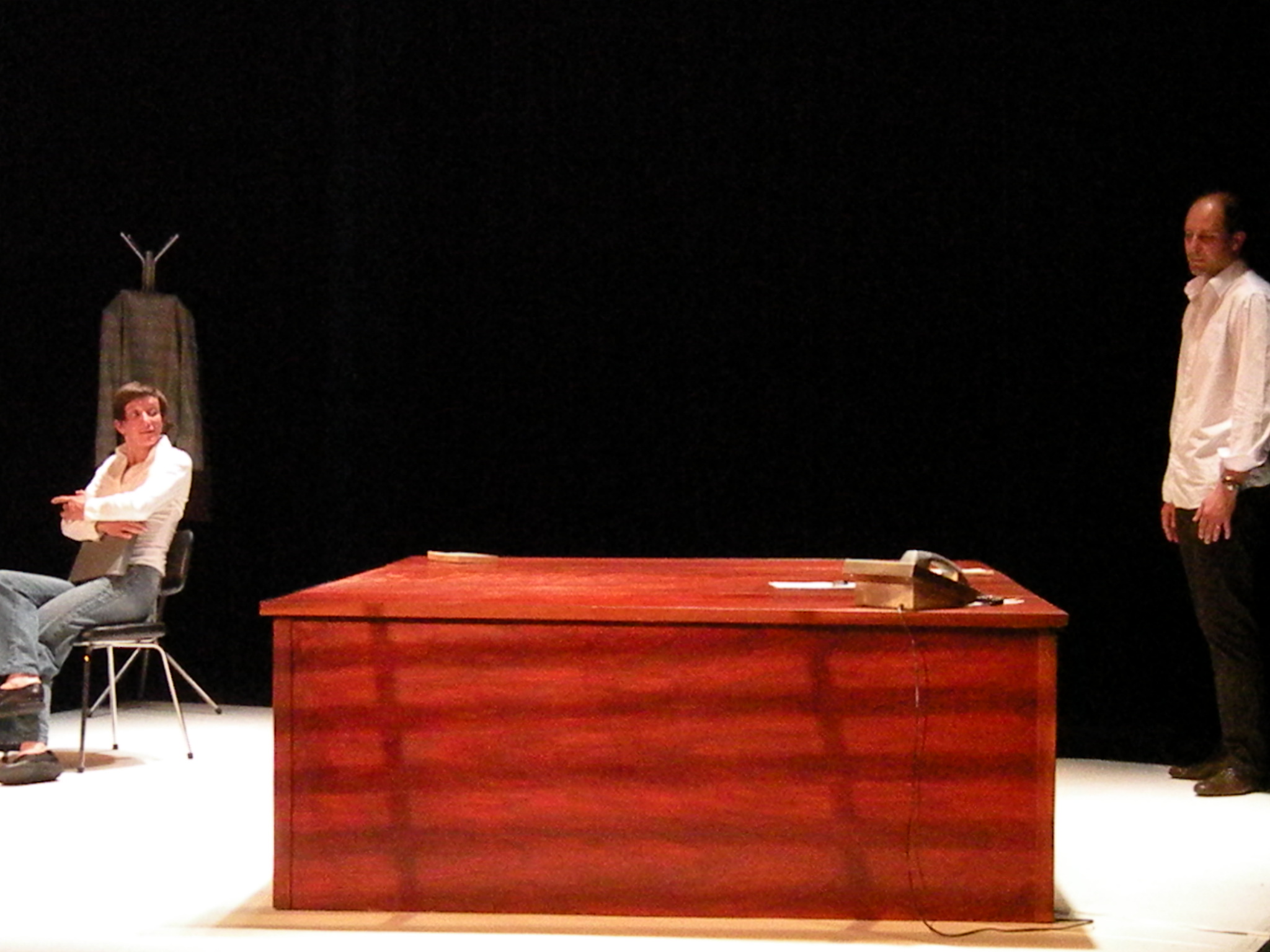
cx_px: 635
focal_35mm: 67
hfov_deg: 29.0
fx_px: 2458
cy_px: 476
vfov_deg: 21.9
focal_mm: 11.9
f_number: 5.6
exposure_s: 1/188
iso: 3200
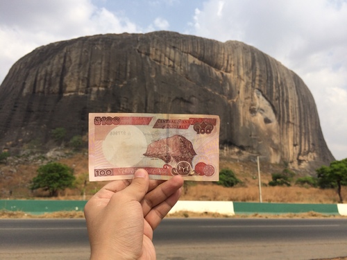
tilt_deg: +12.5
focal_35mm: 29
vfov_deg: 48.2
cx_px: 174
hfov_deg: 61.7
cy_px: 130
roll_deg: -2.2
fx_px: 291
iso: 32
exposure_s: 1/2564
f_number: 2.2
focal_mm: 4.15
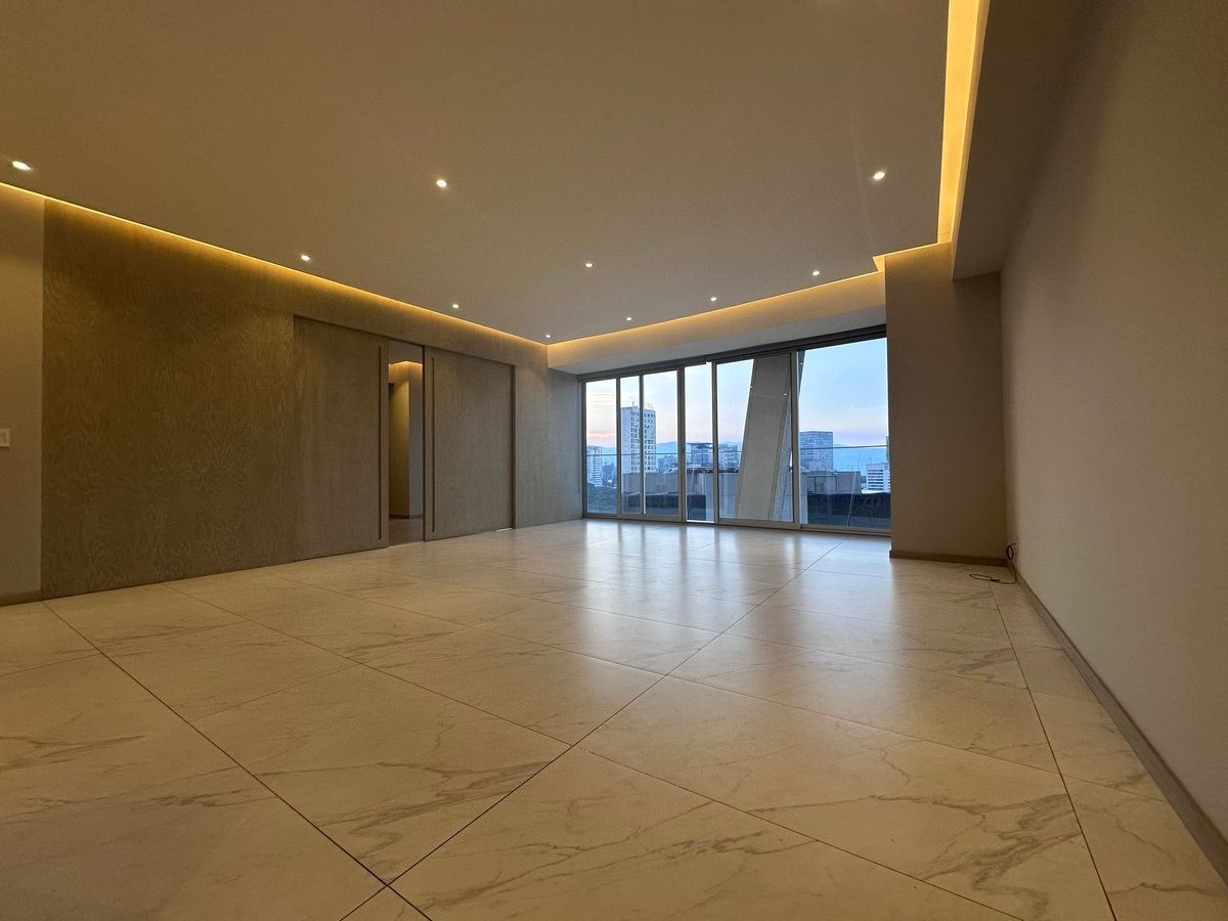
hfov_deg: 102.1
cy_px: 460
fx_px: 497
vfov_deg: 85.7
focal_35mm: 14
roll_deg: +0.6
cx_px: 614
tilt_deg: +1.2
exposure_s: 1/120
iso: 125
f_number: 2.2
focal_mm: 2.22
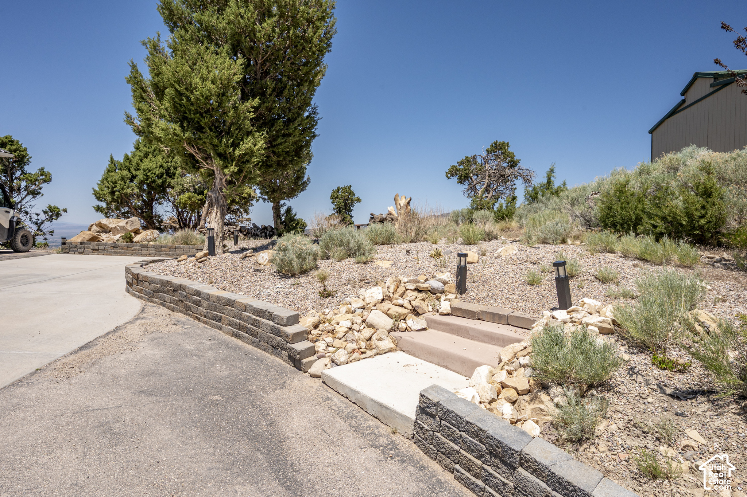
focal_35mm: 20
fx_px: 425
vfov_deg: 60.7
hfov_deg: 82.6
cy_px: 248
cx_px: 374
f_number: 11
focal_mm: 20.5
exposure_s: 1/800
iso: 320
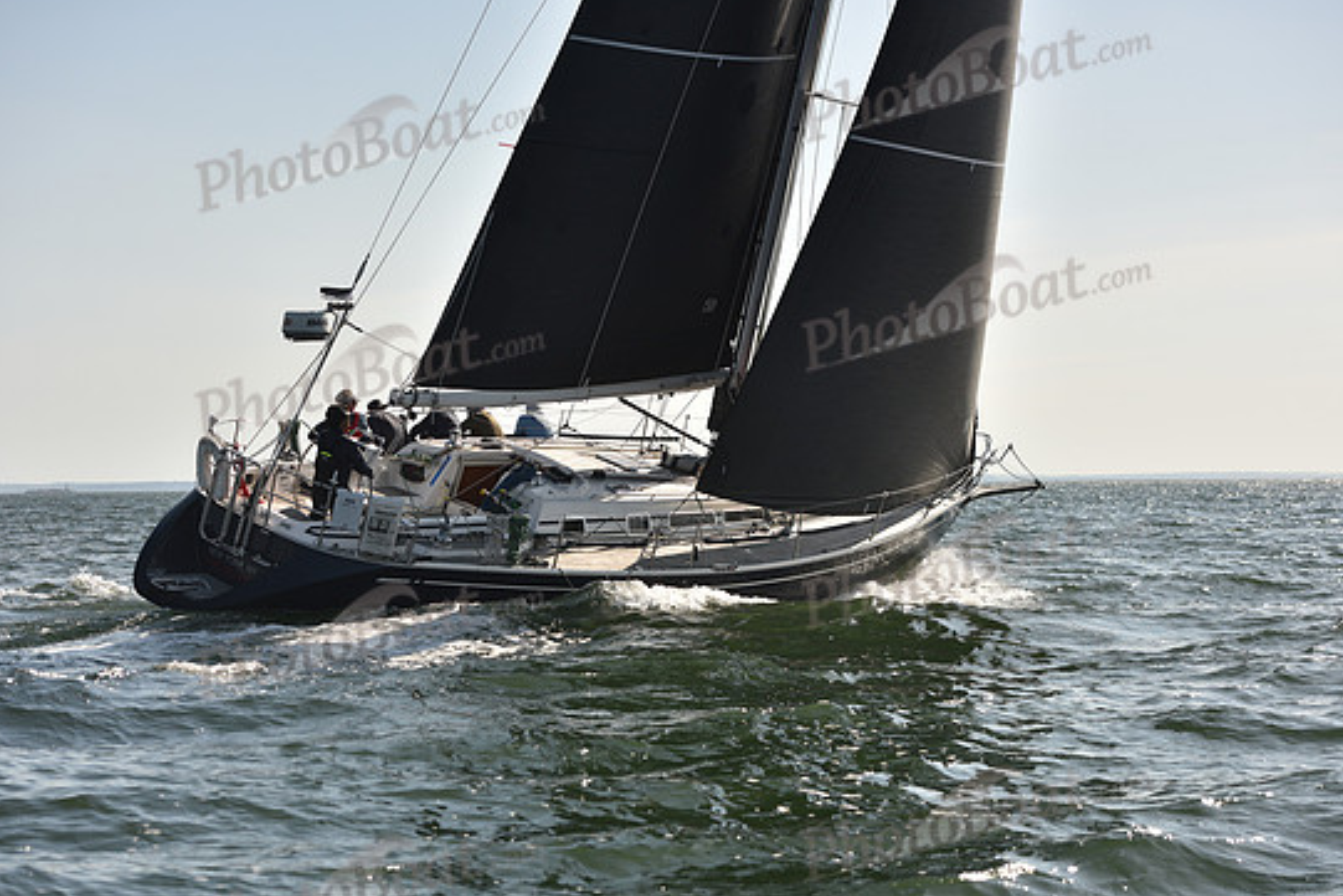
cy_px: 470
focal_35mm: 75
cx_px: 675
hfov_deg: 27.0
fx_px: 2798
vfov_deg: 18.2
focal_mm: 70
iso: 250
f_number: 5
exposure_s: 1/1000
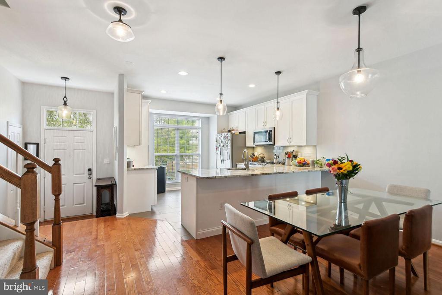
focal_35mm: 16
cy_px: 148
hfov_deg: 95.0
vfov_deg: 72.1
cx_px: 221
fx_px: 203
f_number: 5.6
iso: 640
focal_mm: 11
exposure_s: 1/60
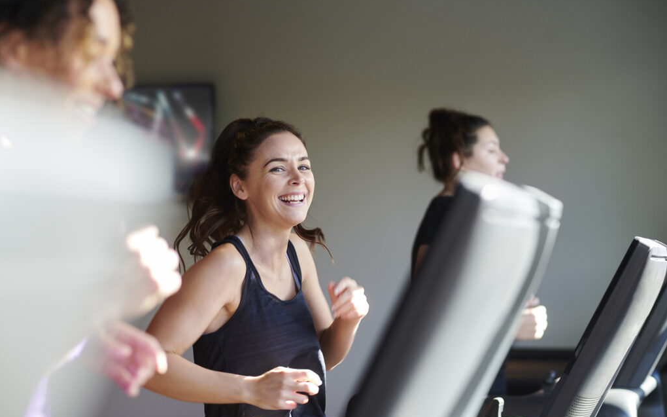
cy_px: 220
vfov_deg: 15.0
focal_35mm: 87
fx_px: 1581
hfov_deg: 23.8
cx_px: 334
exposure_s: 1/250
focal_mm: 85
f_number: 3.2
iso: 640
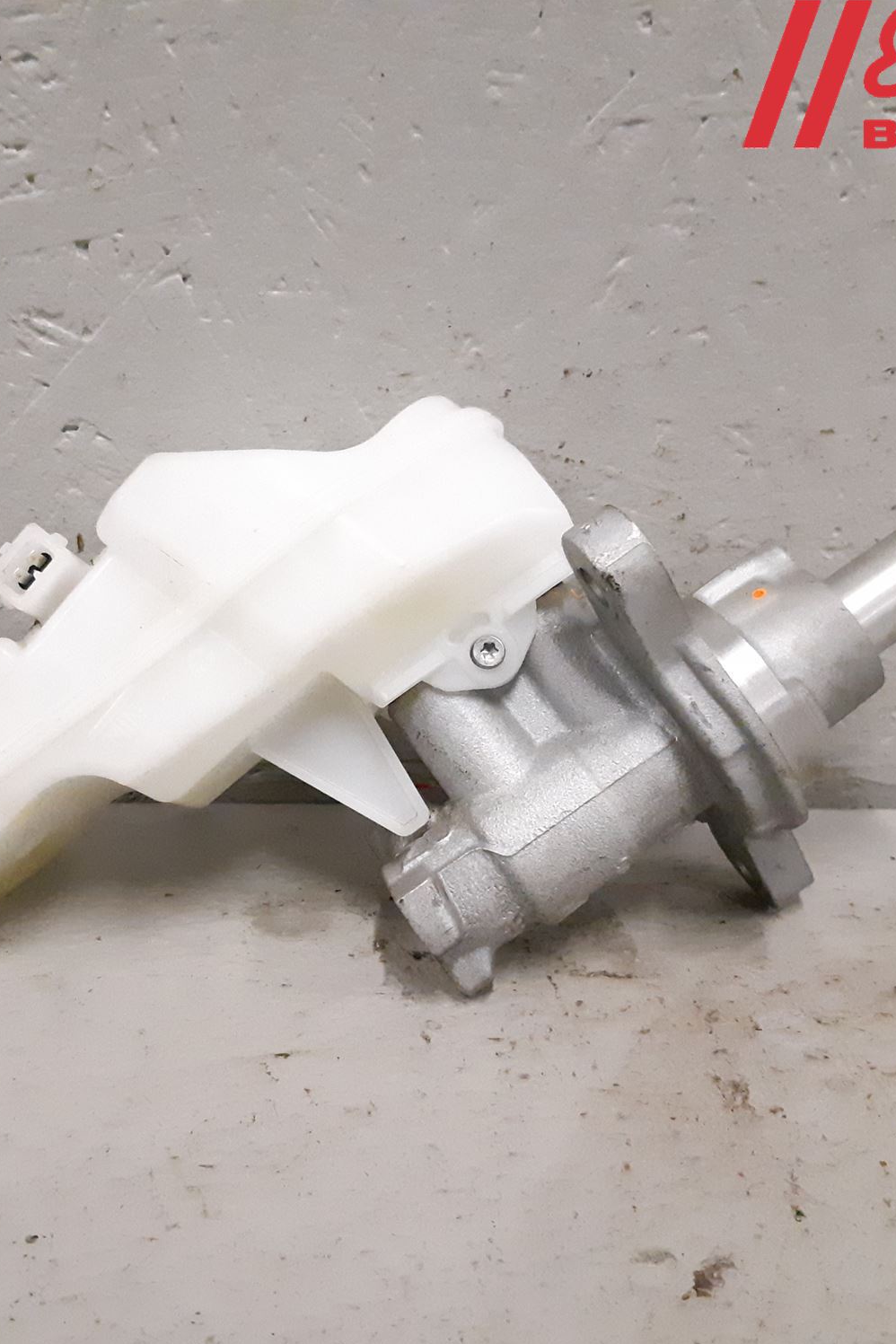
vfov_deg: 51.9
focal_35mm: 37
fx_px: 1381
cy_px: 686
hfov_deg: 35.9
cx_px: 374
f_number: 1.7
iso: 800
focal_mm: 3.93
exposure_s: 1/273
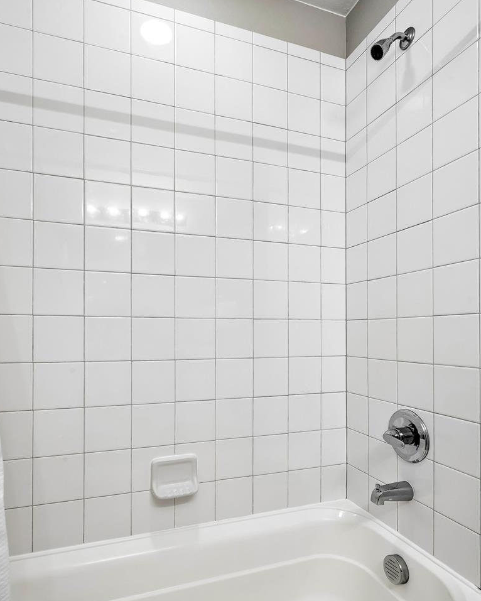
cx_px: 234
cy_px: 329
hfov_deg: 66.6
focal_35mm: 21
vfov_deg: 78.5
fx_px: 366
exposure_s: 1/15
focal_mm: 17.5
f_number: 10
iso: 400
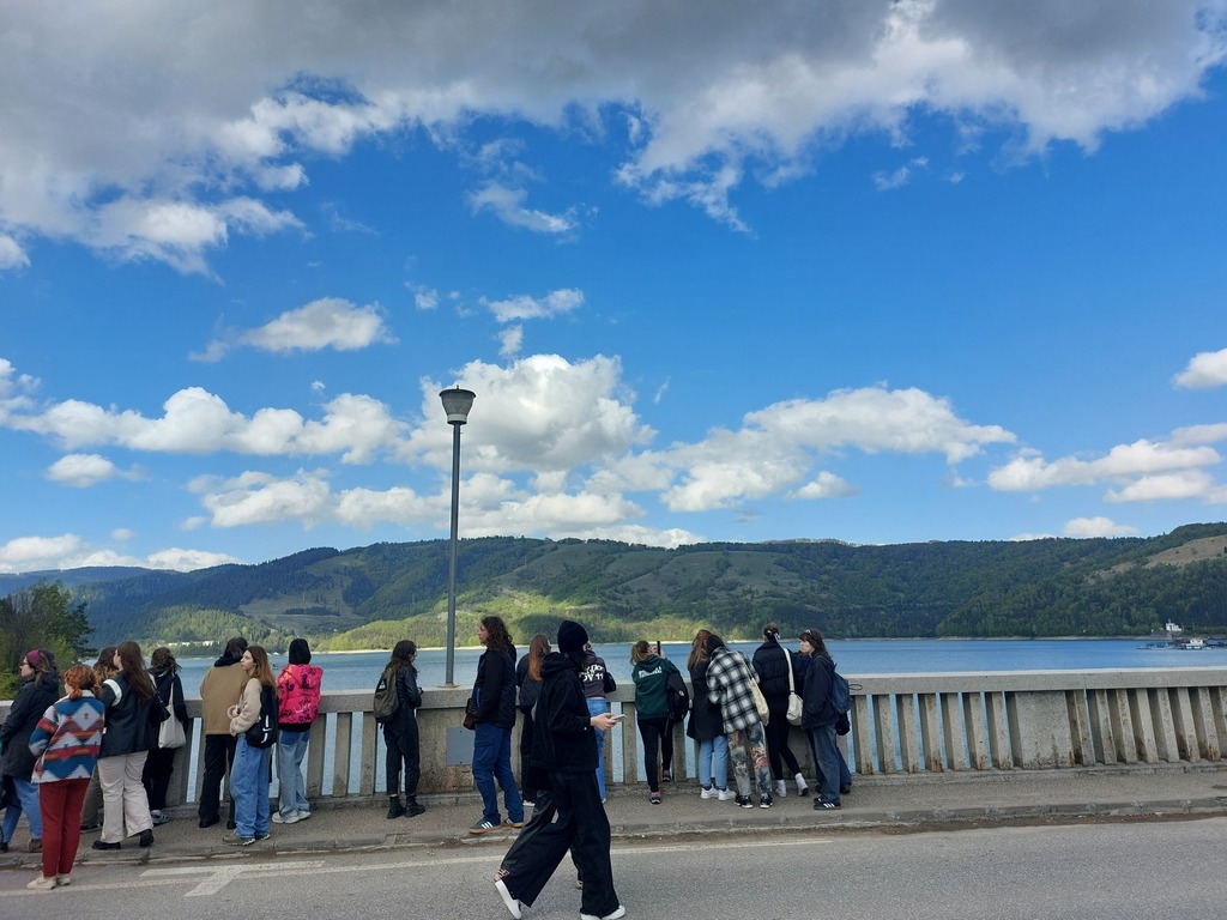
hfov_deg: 69.4
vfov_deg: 54.9
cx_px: 614
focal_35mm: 25
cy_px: 460
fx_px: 886
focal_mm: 5.23
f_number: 1.8
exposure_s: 1/1217
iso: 25
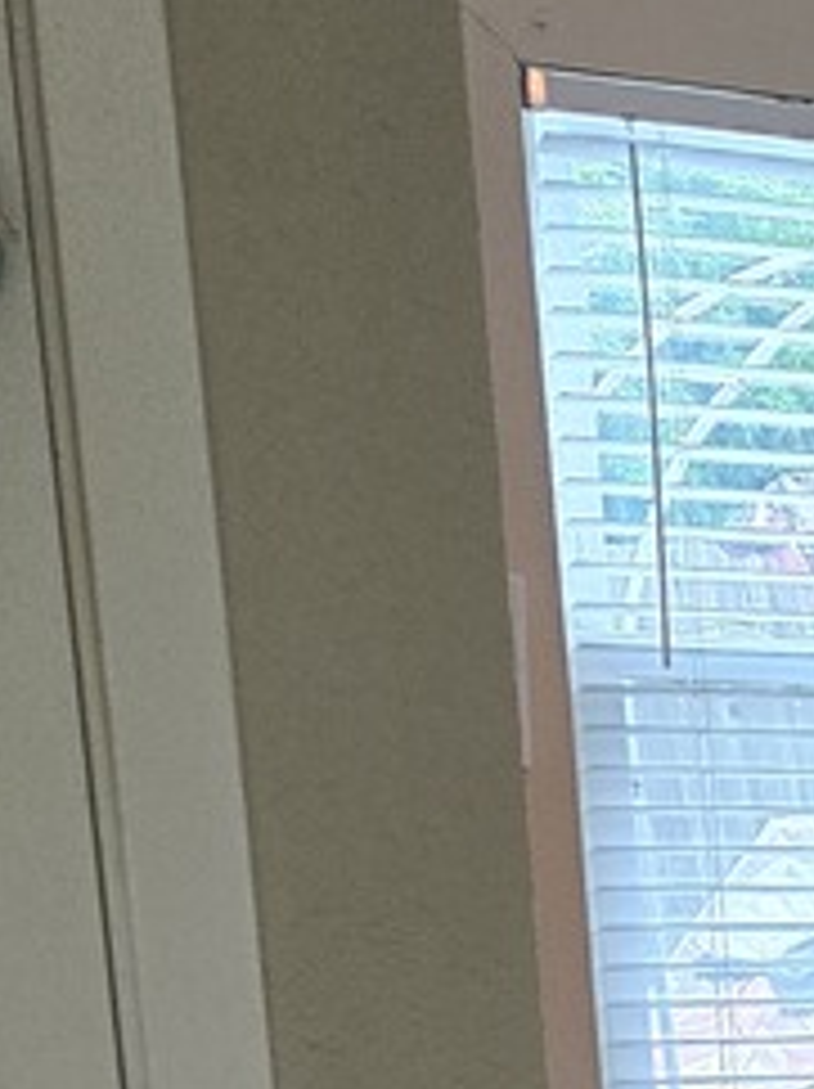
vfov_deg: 13.0
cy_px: 2002
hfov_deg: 8.9
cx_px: 2424
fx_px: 4303
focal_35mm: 137
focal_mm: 5.4
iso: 200
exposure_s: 1/120
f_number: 1.8
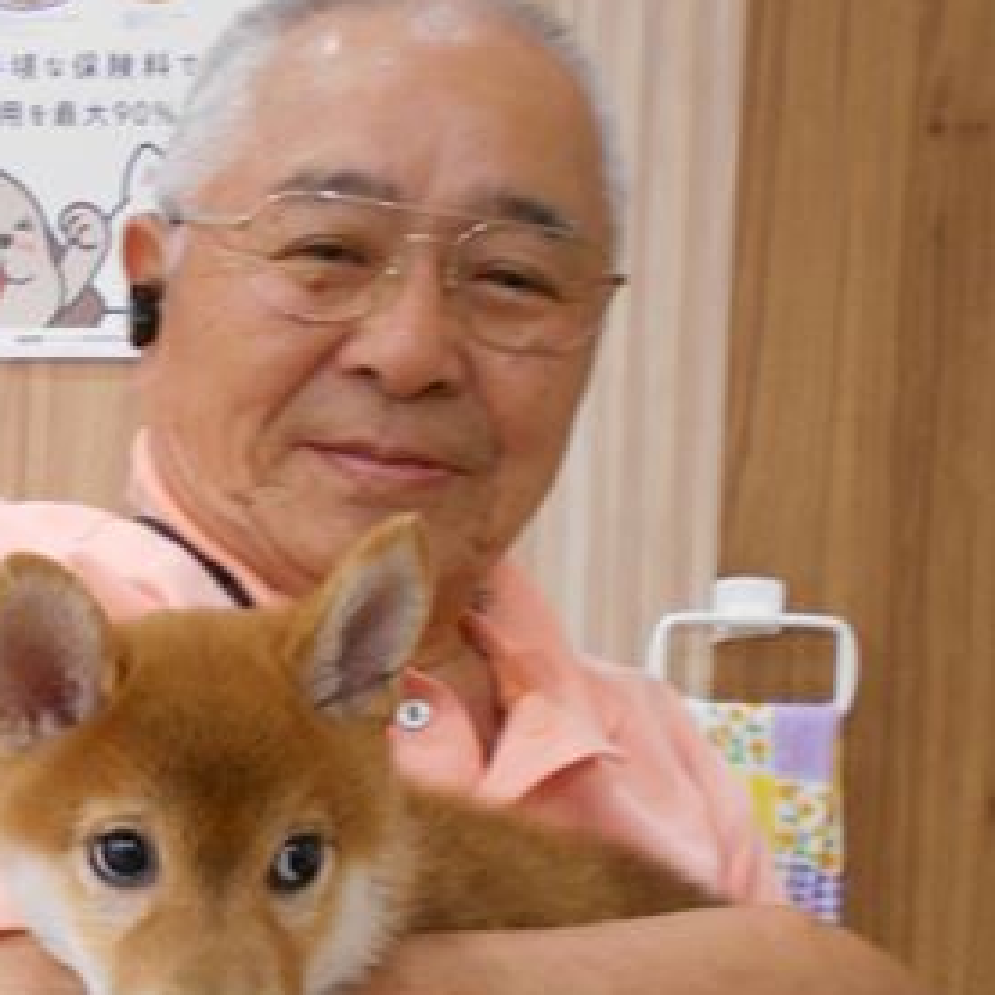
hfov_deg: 32.6
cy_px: 743
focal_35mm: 50
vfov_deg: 33.4
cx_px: 126
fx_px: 1626
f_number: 3.2
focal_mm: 4.6
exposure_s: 1/30
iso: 320
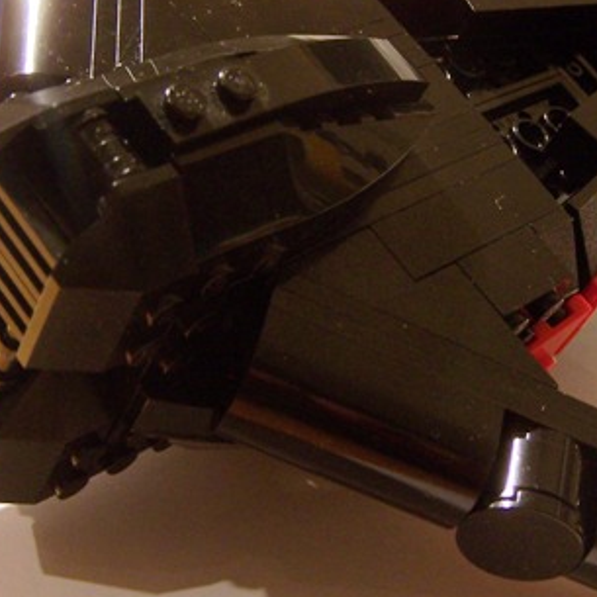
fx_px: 1522
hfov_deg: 22.0
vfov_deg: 22.2
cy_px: 243
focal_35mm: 78
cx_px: 444
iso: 160
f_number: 2.8
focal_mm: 6.3
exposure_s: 1/8
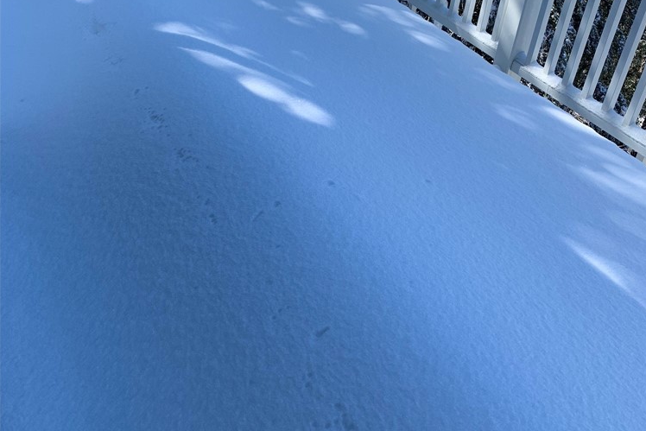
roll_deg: -4.8
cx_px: 331
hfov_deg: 51.9
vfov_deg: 36.0
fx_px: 664
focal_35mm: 37
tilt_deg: -35.3
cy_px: 210
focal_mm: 4.25
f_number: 1.8
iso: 25
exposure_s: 1/887
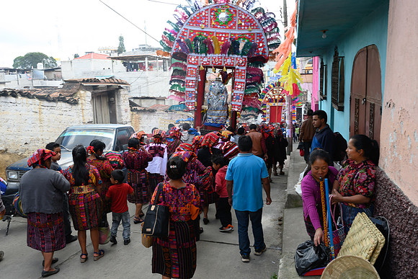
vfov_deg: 43.6
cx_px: 209
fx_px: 348
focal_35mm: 30
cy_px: 140
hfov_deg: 61.9
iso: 320
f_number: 7.1
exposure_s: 1/125
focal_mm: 30
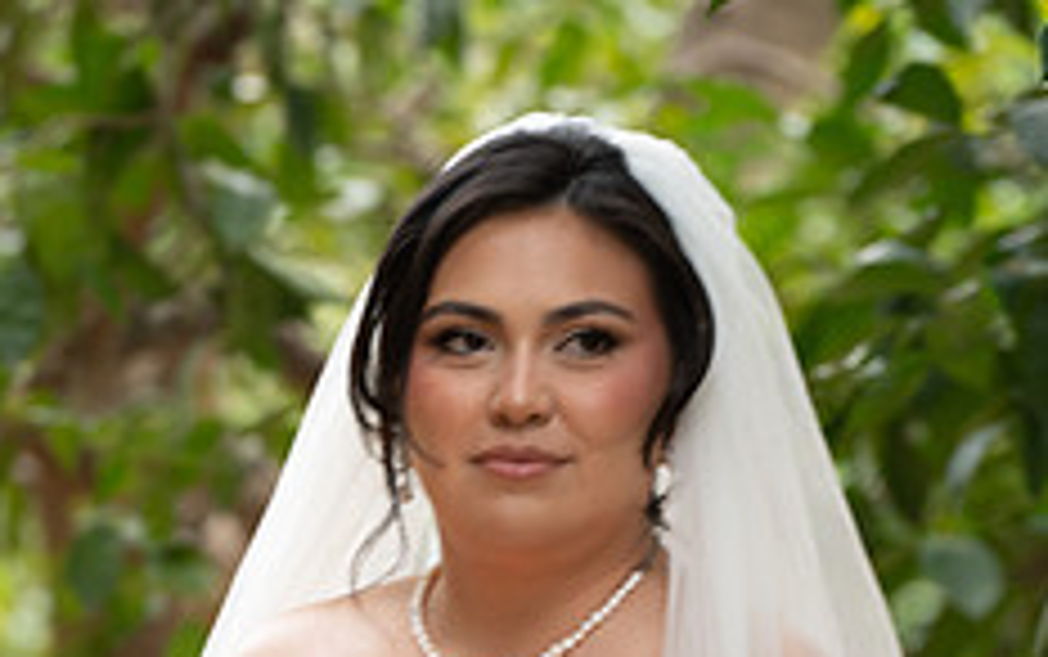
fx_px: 10118
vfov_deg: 3.7
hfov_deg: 5.9
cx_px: 378
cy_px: 940
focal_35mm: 354
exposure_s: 1/25
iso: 640
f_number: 6.3
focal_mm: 180
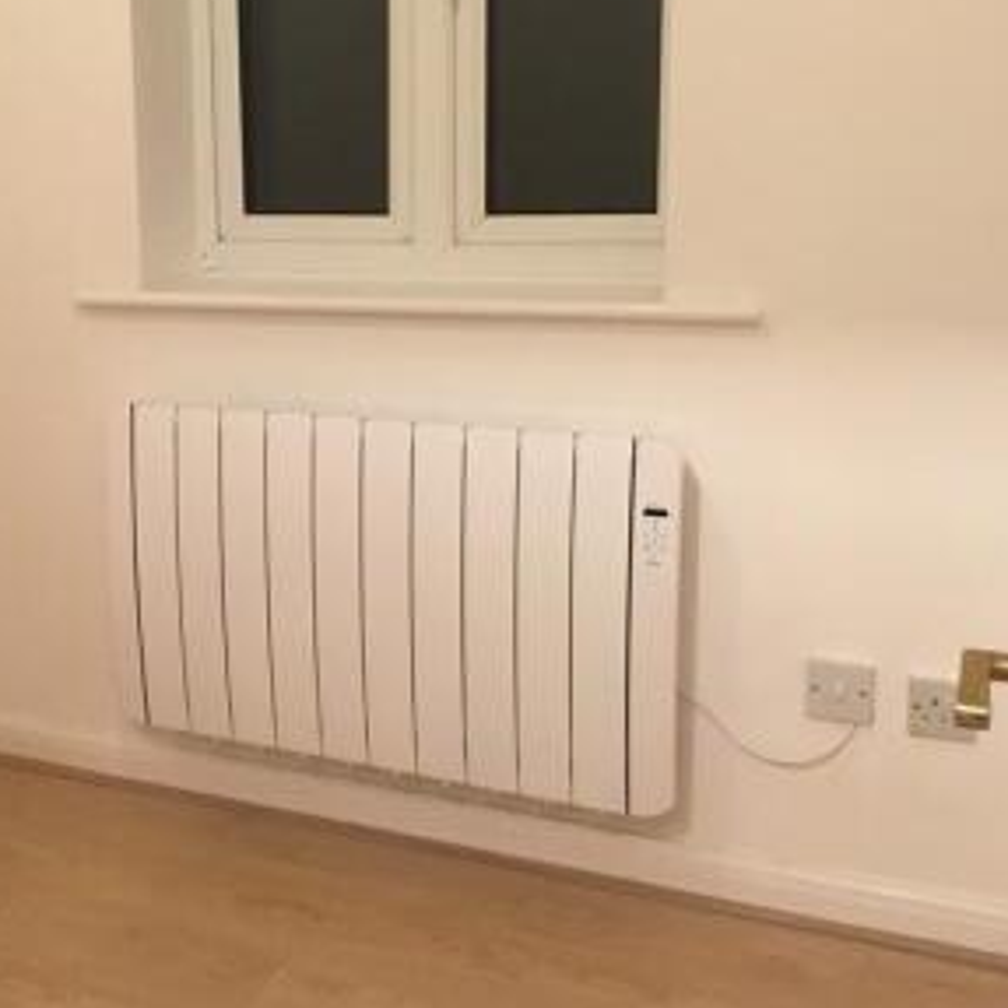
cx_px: 23
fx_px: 1713
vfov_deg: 32.7
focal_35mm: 52
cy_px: 430
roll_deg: +2.9
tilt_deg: -11.7
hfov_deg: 30.7
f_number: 2.2
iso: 100
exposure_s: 1/33
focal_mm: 4.15
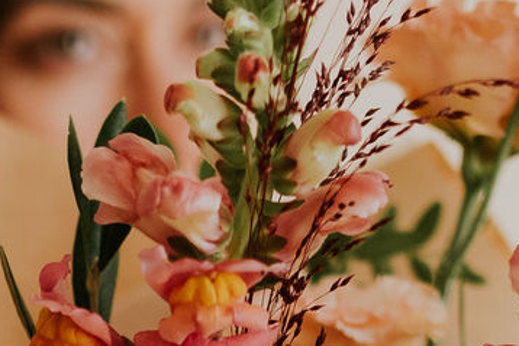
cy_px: 845
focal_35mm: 200
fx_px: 2884
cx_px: 106
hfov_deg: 10.3
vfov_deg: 6.5
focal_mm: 35
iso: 400
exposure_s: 1/800
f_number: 2
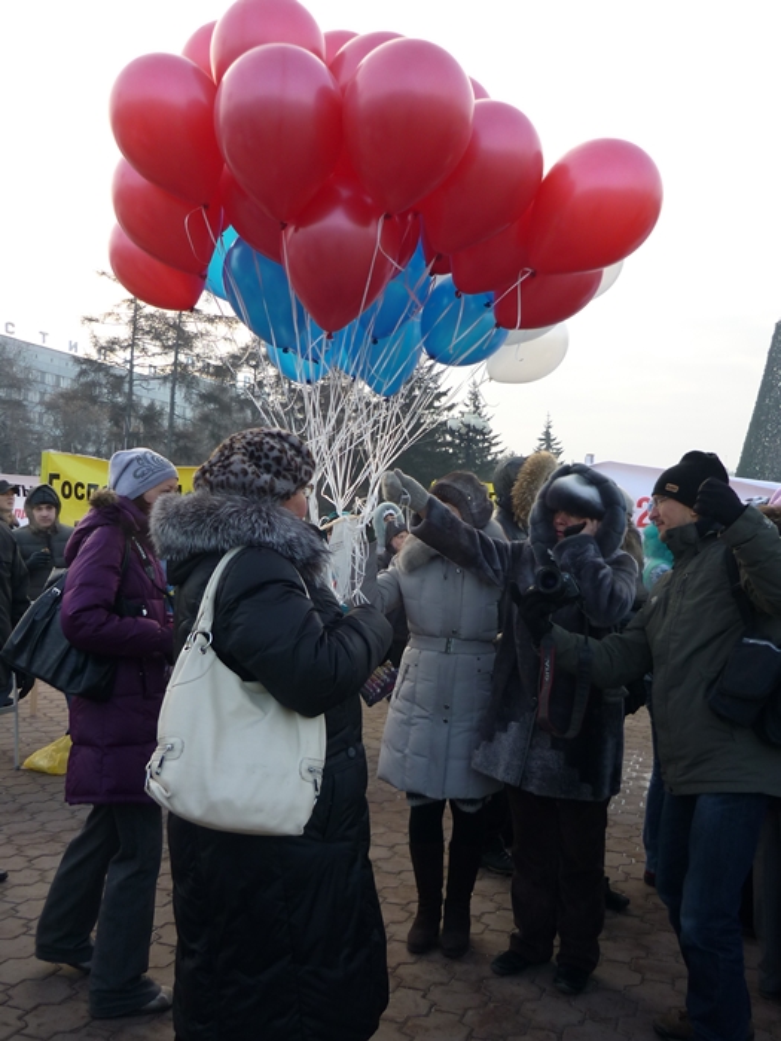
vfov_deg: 55.4
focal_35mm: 33
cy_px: 520
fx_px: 993
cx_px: 390
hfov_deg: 42.9
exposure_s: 1/125
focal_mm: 5.5
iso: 80
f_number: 2.8
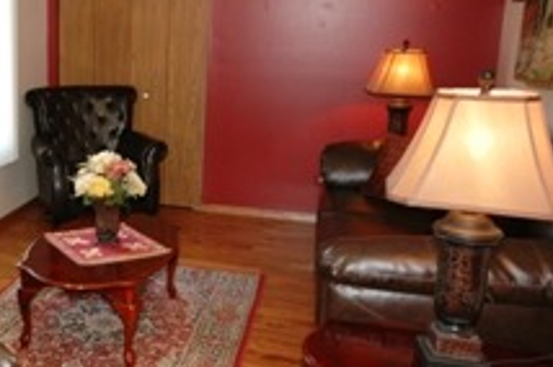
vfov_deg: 30.4
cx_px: 36
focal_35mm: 44
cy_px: 158
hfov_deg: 40.5
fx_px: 675
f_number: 4.8
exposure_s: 1/13
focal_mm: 14
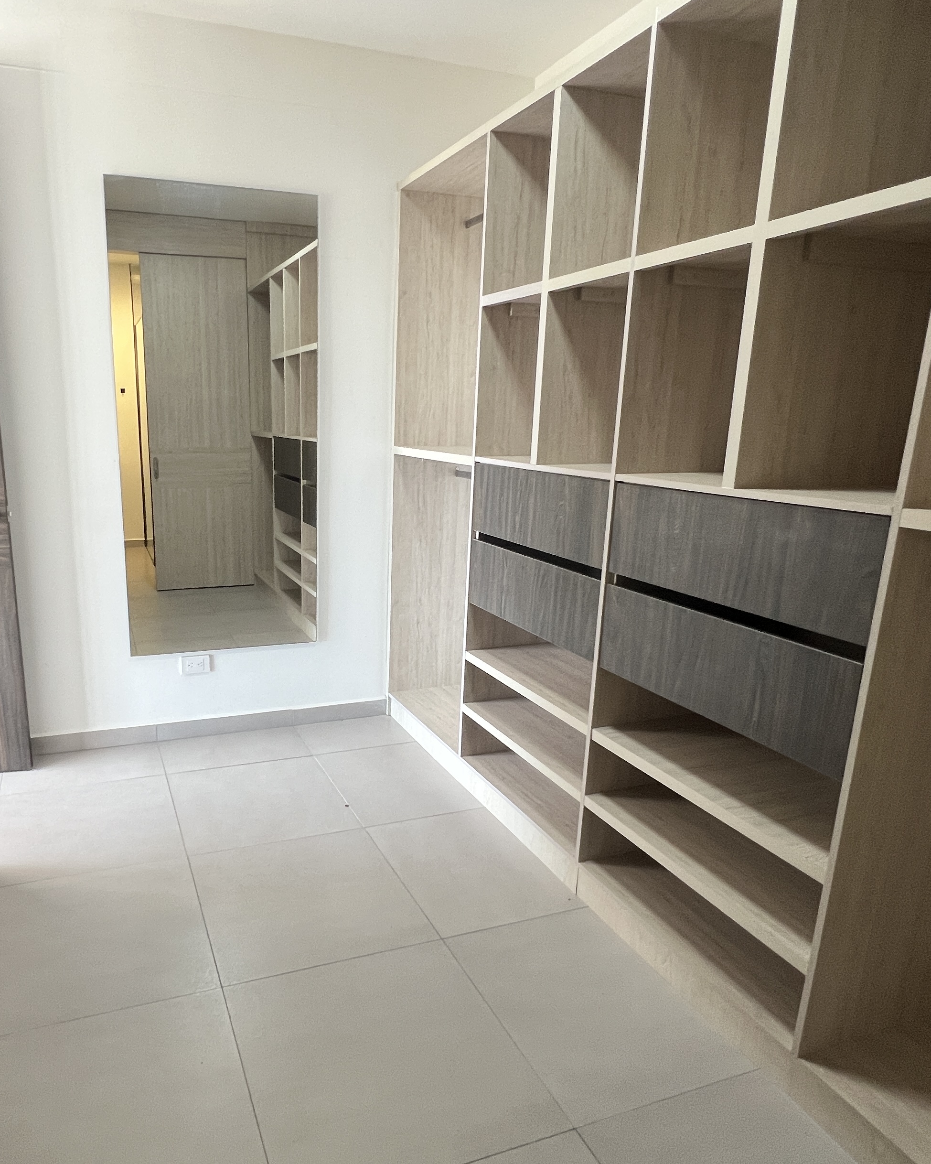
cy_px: 611
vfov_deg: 77.6
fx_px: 723
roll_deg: -1.4
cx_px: 340
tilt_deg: -15.5
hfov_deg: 64.4
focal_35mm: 21
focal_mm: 1.57
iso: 160
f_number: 1.8
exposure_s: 1/99
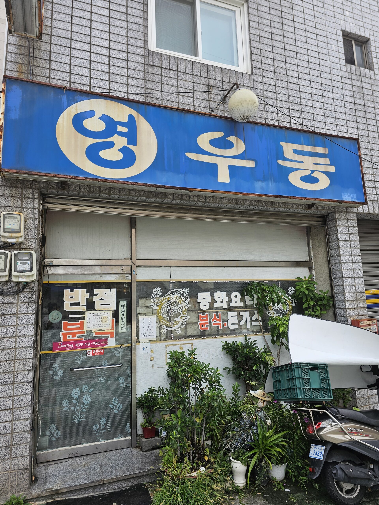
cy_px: 252
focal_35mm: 23
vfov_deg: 73.9
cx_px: 190
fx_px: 336
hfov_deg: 58.9
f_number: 1.7
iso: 10
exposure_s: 1/388
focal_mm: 6.3
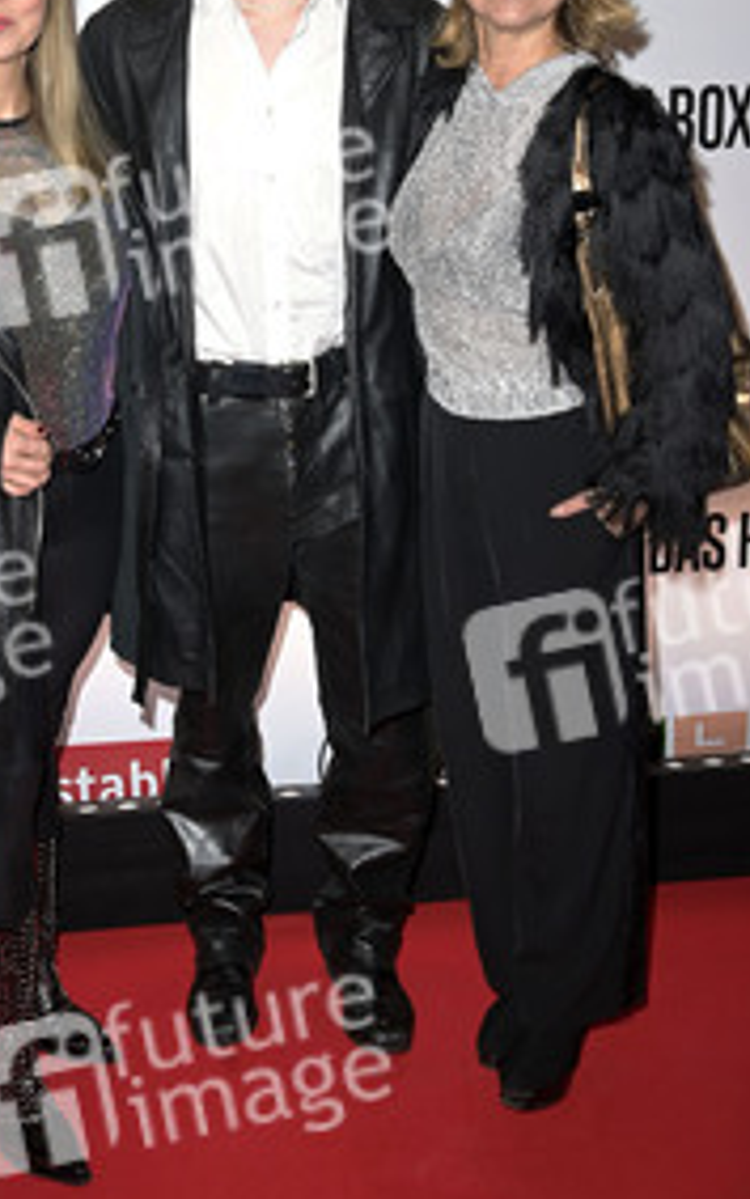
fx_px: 1504
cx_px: 297
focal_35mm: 46
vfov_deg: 43.1
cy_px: 441
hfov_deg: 27.9
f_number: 5.6
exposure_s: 1/200
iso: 500
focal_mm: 32
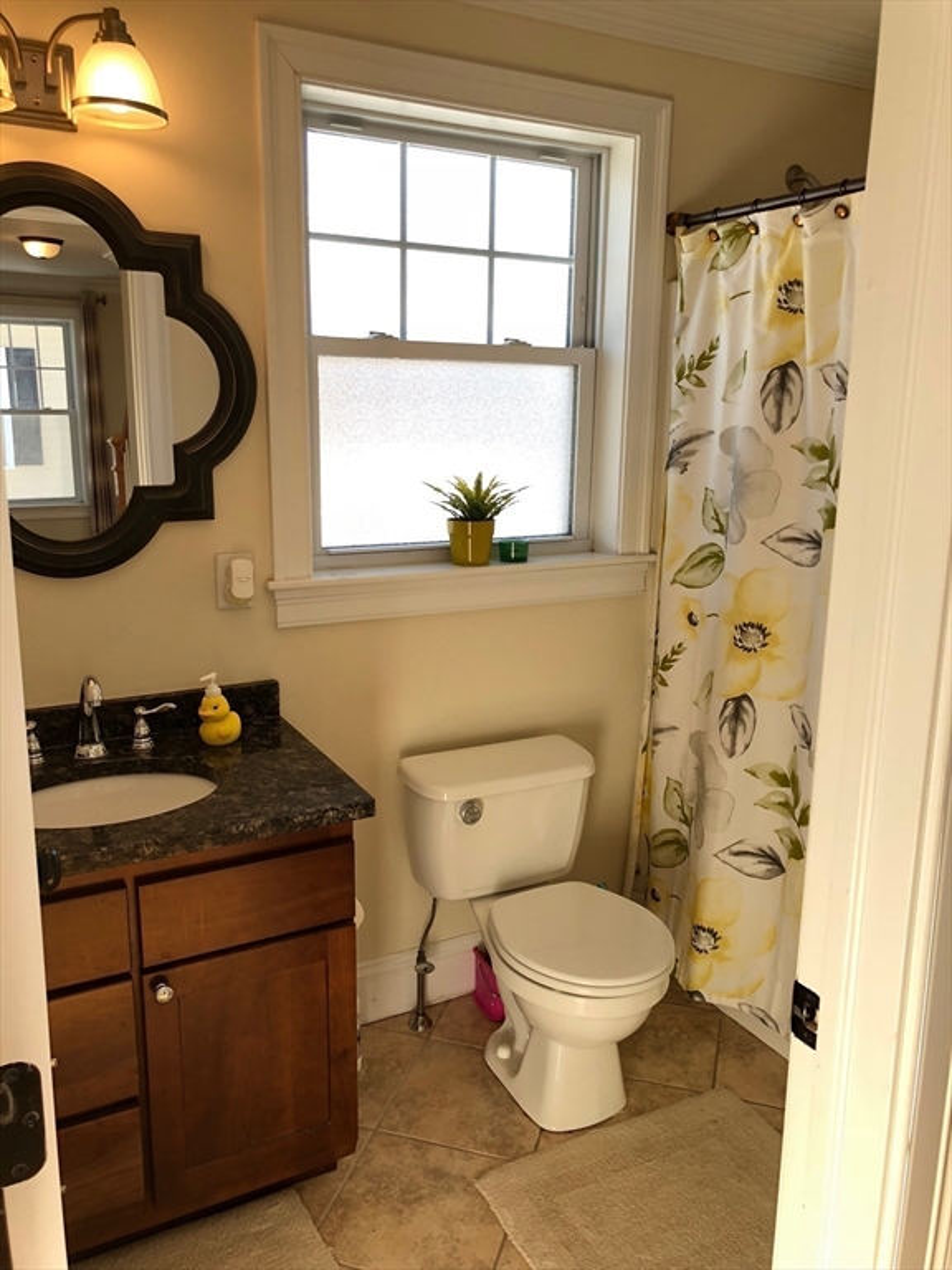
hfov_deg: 49.7
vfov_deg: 63.4
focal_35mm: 28
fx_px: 1027
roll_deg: +0.9
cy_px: 635
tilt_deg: -13.1
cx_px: 476
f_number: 1.8
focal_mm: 4
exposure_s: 1/120
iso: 64
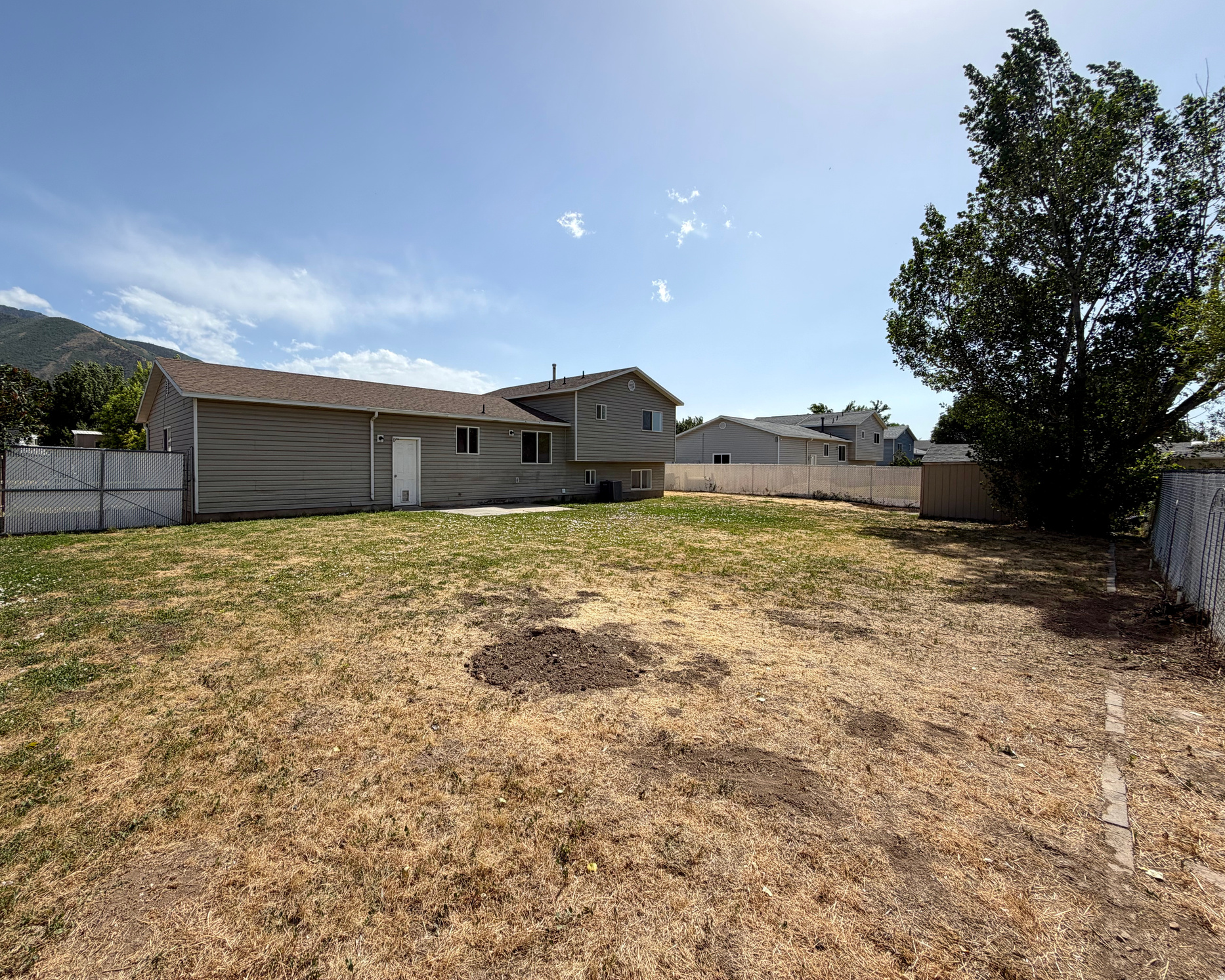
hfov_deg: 96.5
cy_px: 479
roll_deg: +0.0
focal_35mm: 15
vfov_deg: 84.0
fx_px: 544
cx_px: 556
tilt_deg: -1.7
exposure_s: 1/1145
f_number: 2.2
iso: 20
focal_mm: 2.22
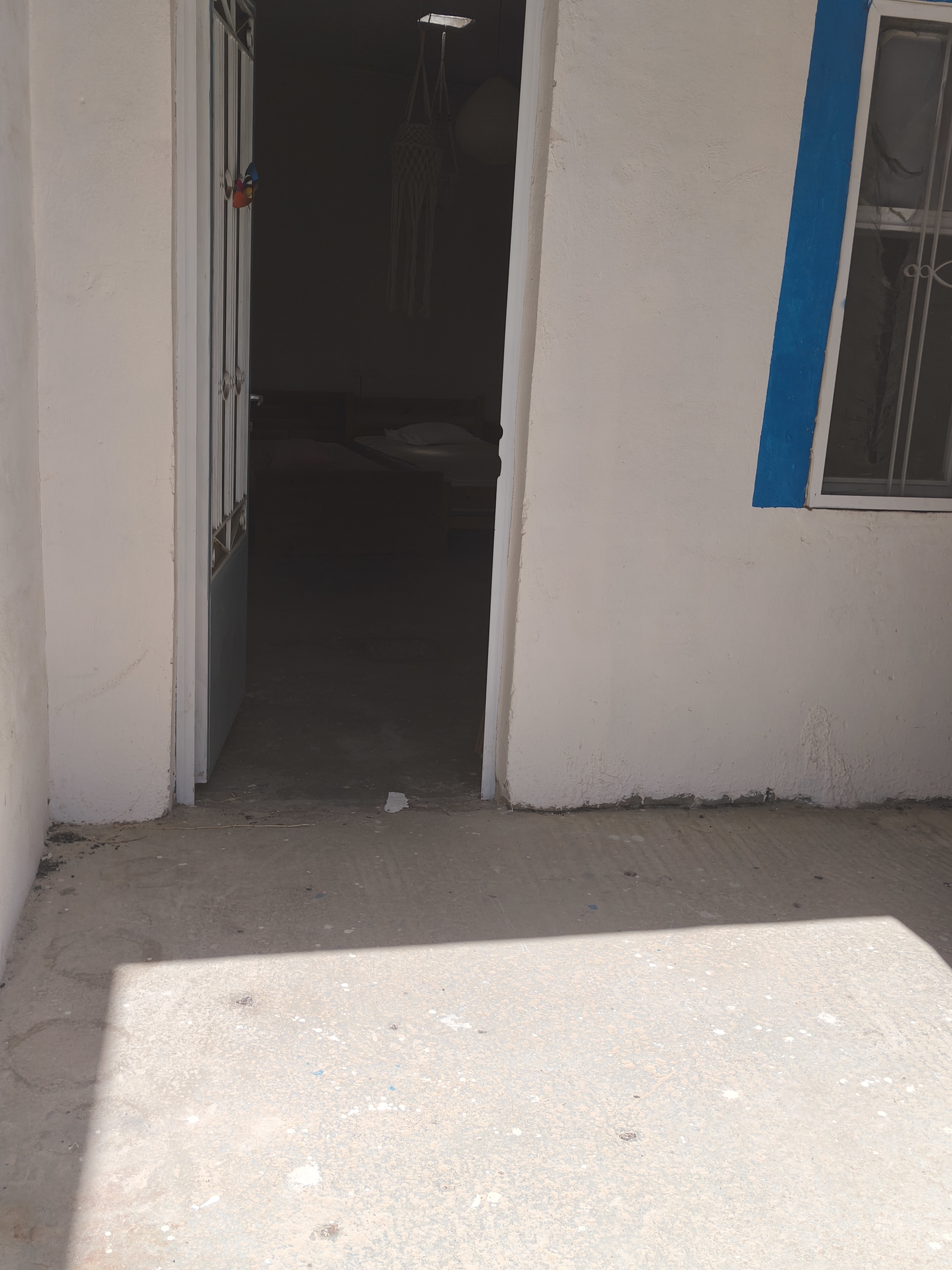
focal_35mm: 36
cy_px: 635
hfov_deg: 39.7
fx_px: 1320
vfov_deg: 51.4
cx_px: 476
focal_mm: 5.35
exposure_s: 1/1996
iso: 80
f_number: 1.7
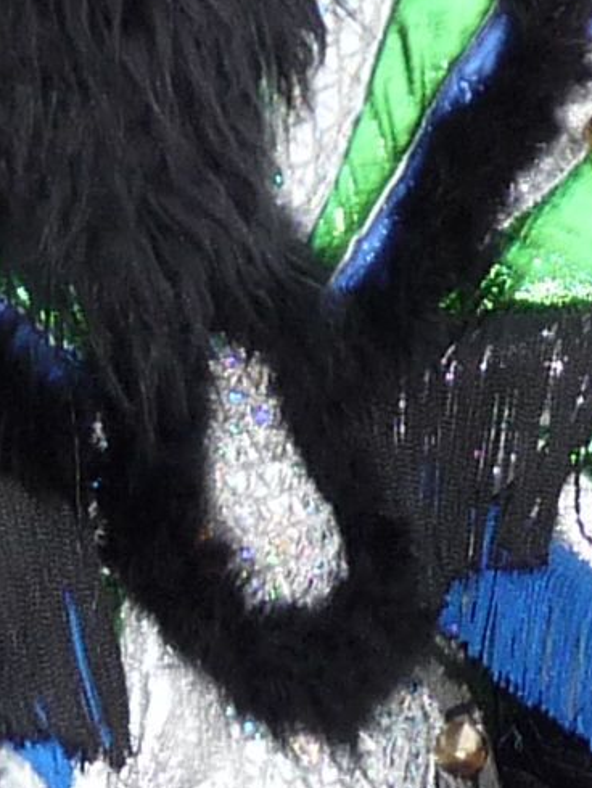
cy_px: -618
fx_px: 4876
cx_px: 230
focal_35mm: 214
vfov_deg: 8.9
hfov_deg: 6.9
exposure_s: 1/30
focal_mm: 5
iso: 100
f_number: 2.8
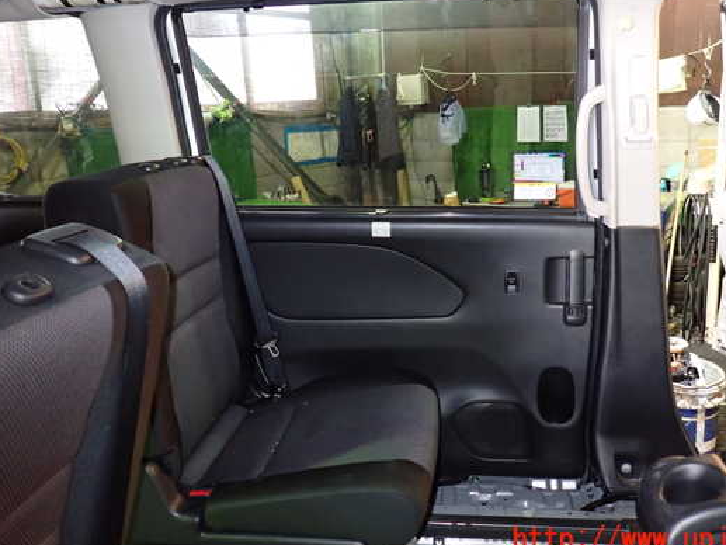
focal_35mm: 29
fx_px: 608
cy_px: 242
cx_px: 409
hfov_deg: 61.4
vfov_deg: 48.2
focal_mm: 4.5
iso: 640
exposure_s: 1/30
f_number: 2
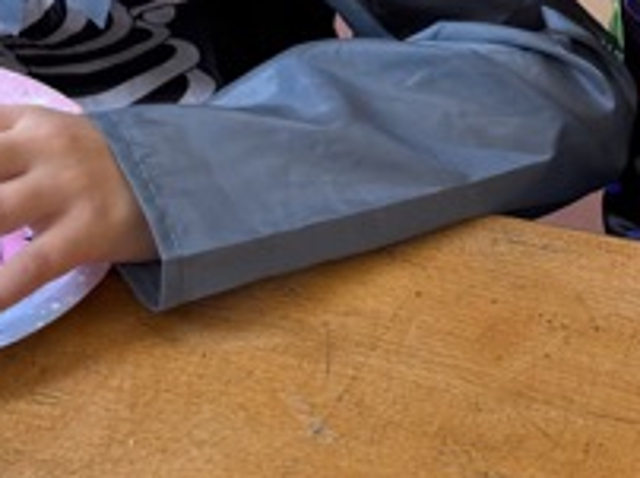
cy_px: -51
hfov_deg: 16.5
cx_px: 501
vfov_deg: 12.2
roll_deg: +0.7
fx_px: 2198
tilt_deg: -34.9
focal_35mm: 119
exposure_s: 1/100
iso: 125
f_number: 1.78
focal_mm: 6.76
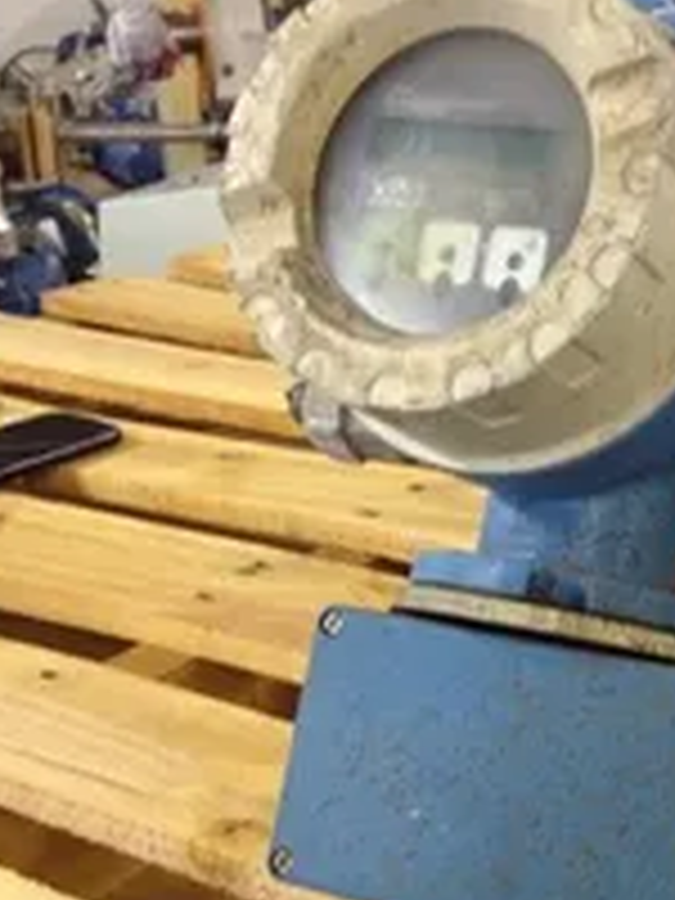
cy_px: 558
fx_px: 1820
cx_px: 580
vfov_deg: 27.7
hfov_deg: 20.7
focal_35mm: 70
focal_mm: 4.28
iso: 200
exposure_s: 1/20
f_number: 2.4
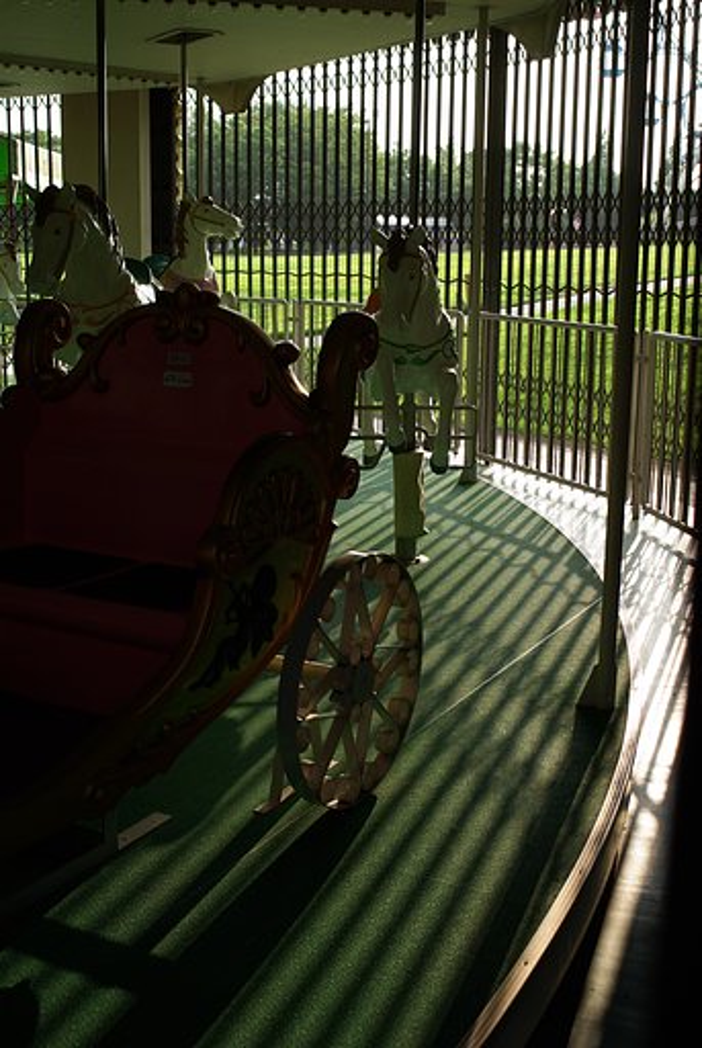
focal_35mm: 42
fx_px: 1224
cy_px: 524
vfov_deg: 46.3
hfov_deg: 32.0
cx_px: 351
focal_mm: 28
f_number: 6.3
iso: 100
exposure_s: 1/100
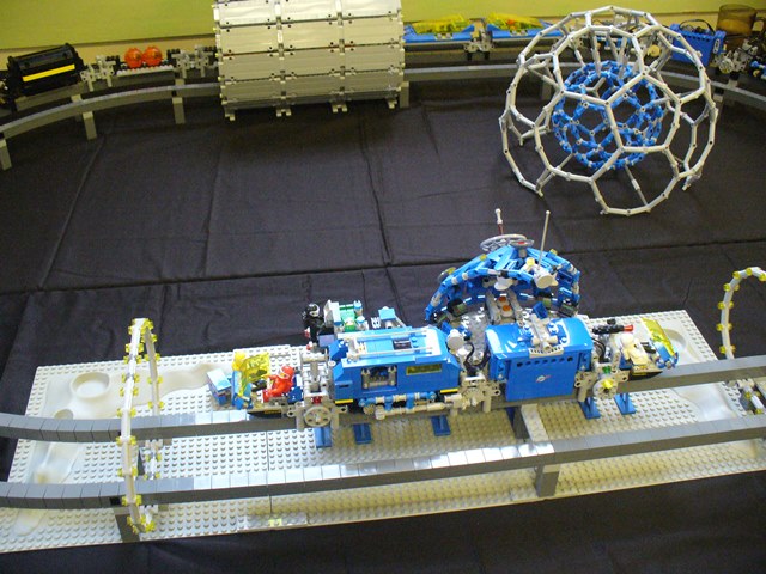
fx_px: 819
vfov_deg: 38.7
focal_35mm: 37
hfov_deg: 50.1
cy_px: 287
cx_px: 383
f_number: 2.8
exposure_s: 1/20
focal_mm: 6.1
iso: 400
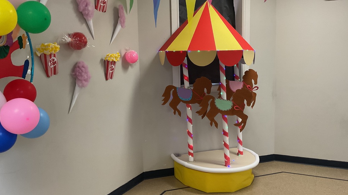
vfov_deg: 35.6
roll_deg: +1.8
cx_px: 169
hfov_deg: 59.5
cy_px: 96
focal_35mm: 33
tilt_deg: -6.4
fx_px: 304
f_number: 1.8
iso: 100
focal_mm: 3
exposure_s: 1/60
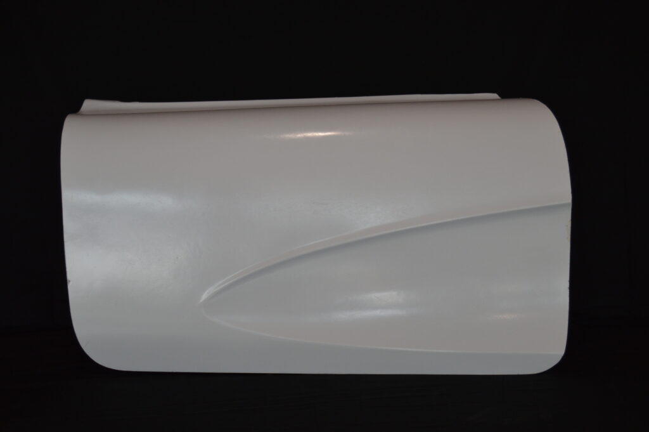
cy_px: 216
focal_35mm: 68
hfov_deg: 29.9
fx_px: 1216
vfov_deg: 20.1
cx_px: 324
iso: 500
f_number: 5.3
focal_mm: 45
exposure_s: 1/60
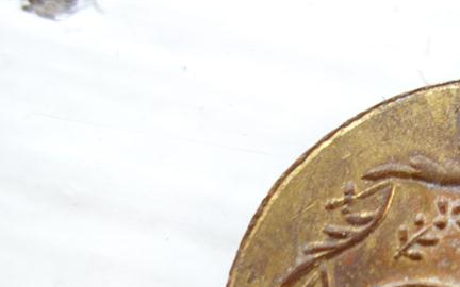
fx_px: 1103
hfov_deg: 22.2
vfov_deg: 14.1
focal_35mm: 88
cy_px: 401
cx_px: 511
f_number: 3
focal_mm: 6.2
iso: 100
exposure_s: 1/60
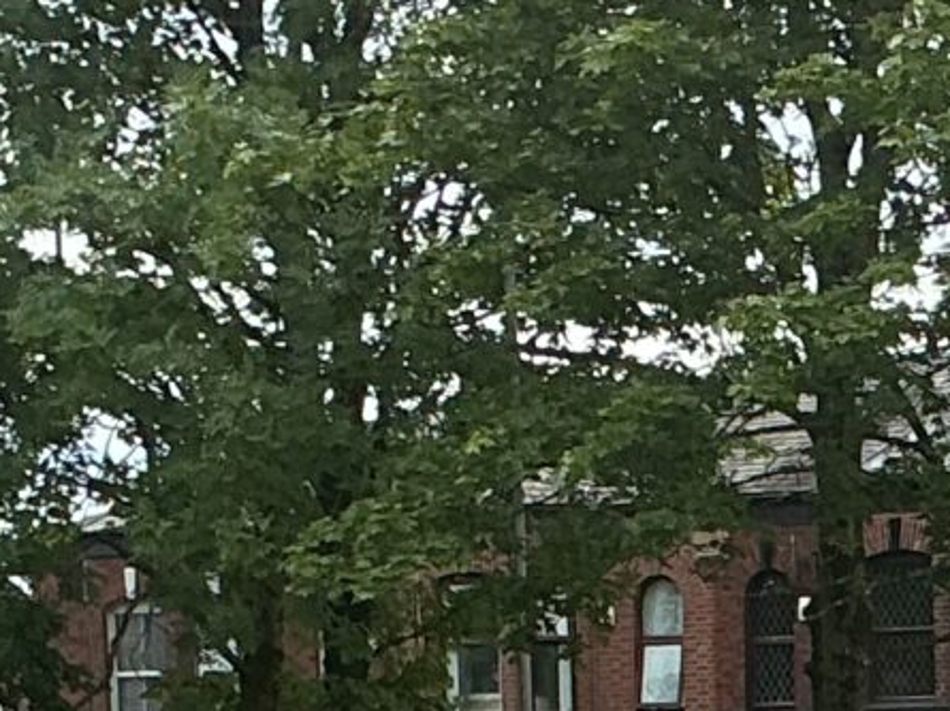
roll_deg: +0.7
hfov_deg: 11.5
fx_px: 4579
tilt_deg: -6.4
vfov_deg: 8.4
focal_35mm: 167
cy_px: 1499
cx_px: 1221
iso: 25
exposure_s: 1/883
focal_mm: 3
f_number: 1.8
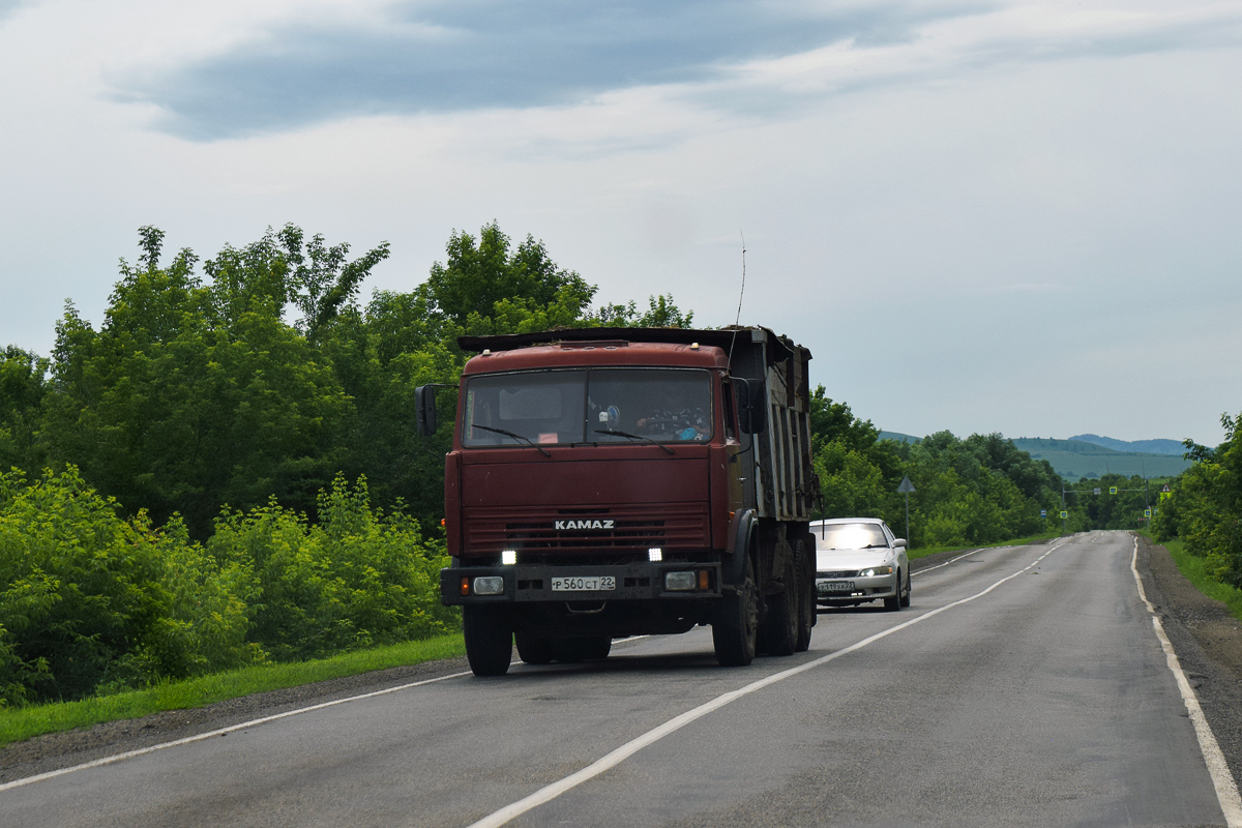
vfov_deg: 16.6
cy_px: 414
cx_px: 621
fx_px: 2846
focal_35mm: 82
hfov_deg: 24.6
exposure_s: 1/1000
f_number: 7.1
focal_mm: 55
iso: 200
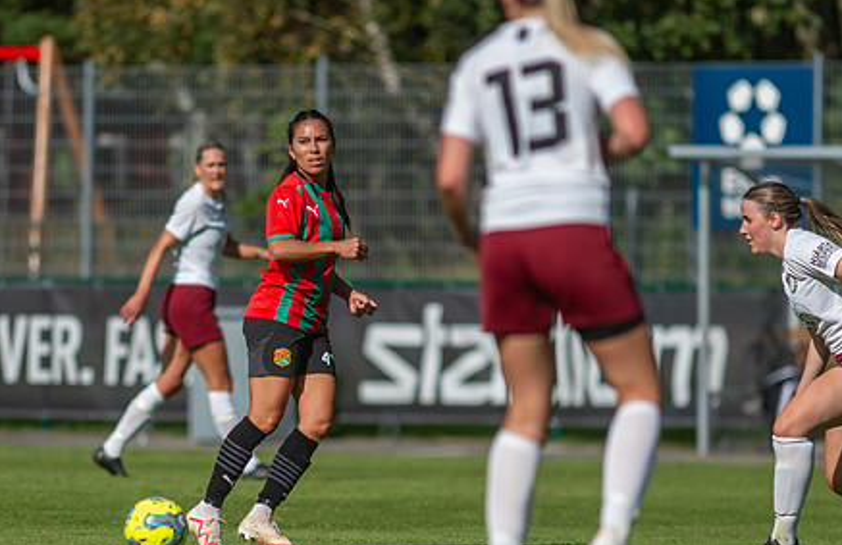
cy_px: 380
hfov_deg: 3.9
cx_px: 273
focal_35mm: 527
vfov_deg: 2.6
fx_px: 12218
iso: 100
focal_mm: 300
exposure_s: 1/2000
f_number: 3.2
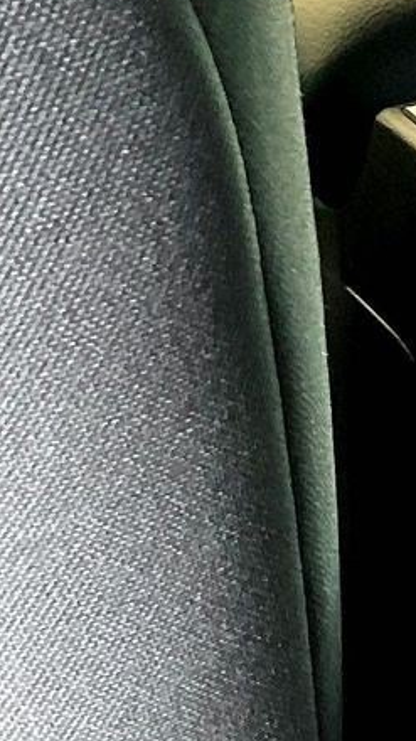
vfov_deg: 18.6
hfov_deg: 9.4
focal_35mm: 115
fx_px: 2259
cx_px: 994
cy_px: 473
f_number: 1.8
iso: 320
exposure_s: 1/40
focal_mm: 3
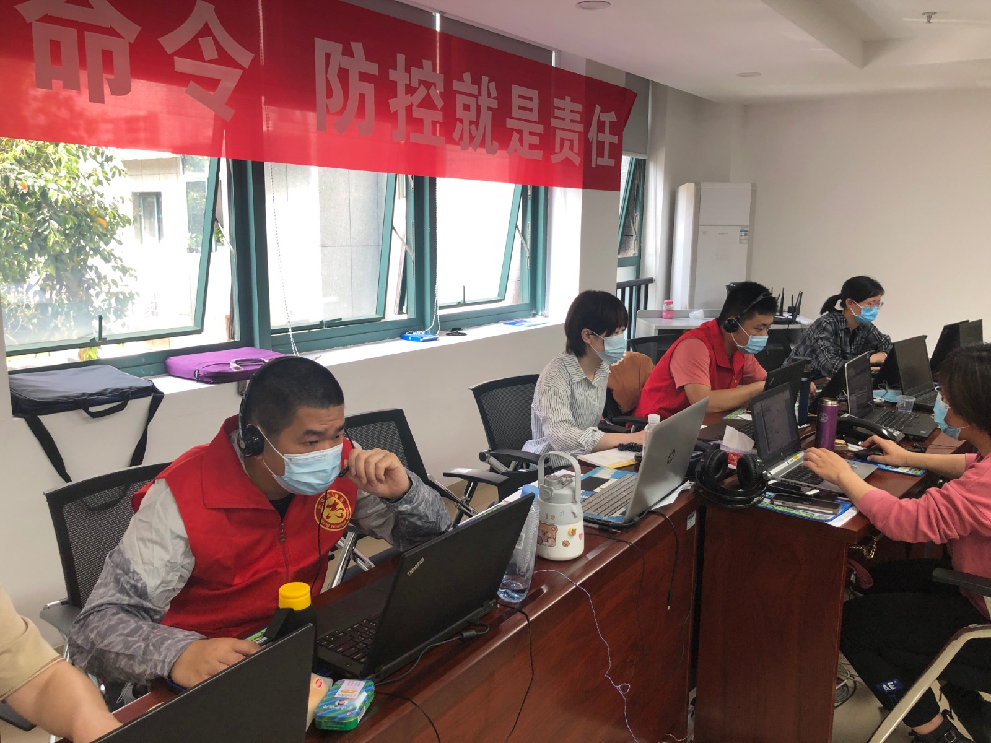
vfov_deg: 49.7
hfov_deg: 63.4
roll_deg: -0.3
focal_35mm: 28
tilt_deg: -9.9
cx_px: 496
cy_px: 372
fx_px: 802
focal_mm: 4
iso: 25
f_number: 1.8
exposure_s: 1/40
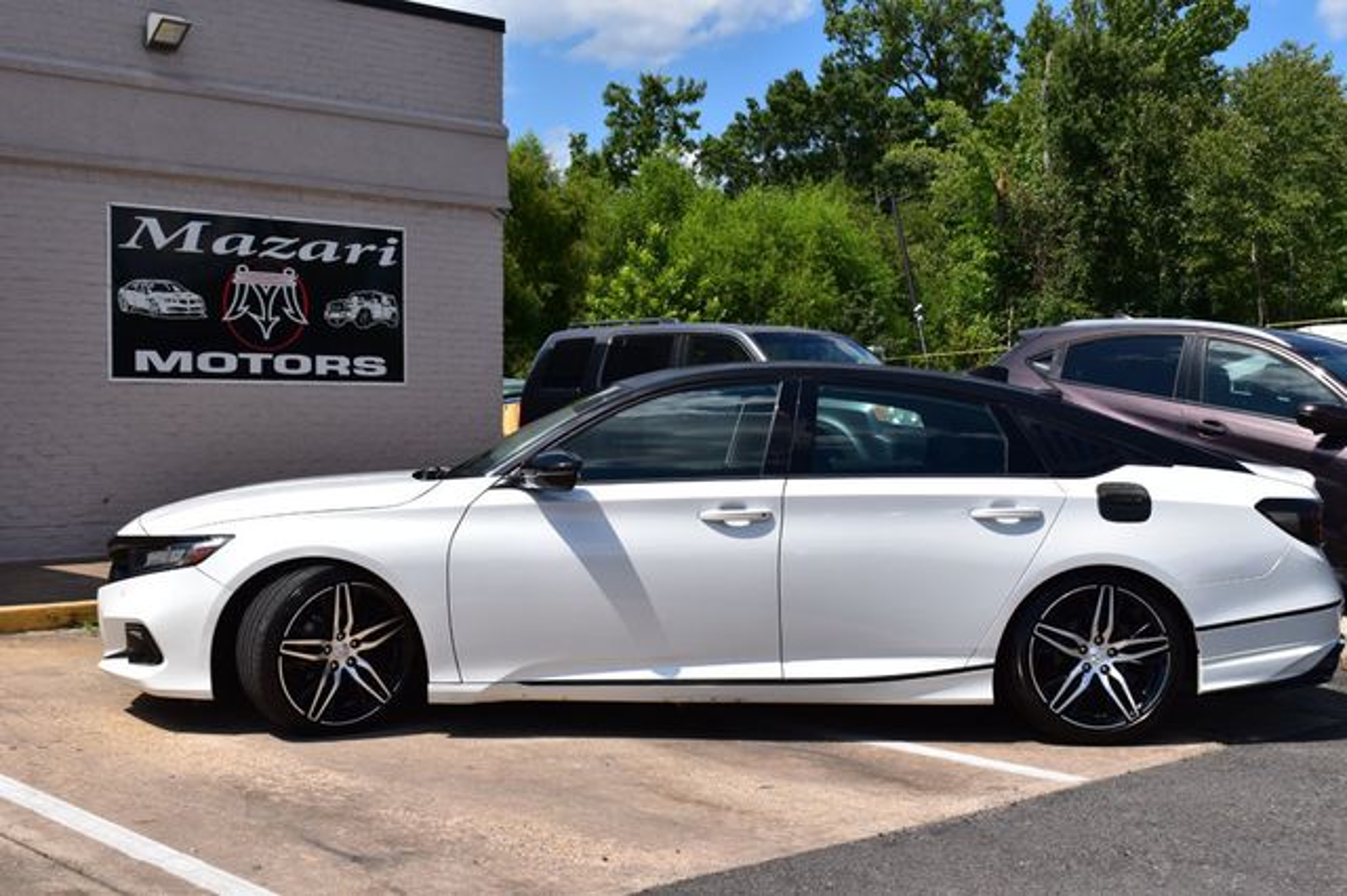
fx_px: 1739
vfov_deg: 28.9
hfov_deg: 42.3
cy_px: 448
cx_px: 674
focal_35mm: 46
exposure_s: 1/500
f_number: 11
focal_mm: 31
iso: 200
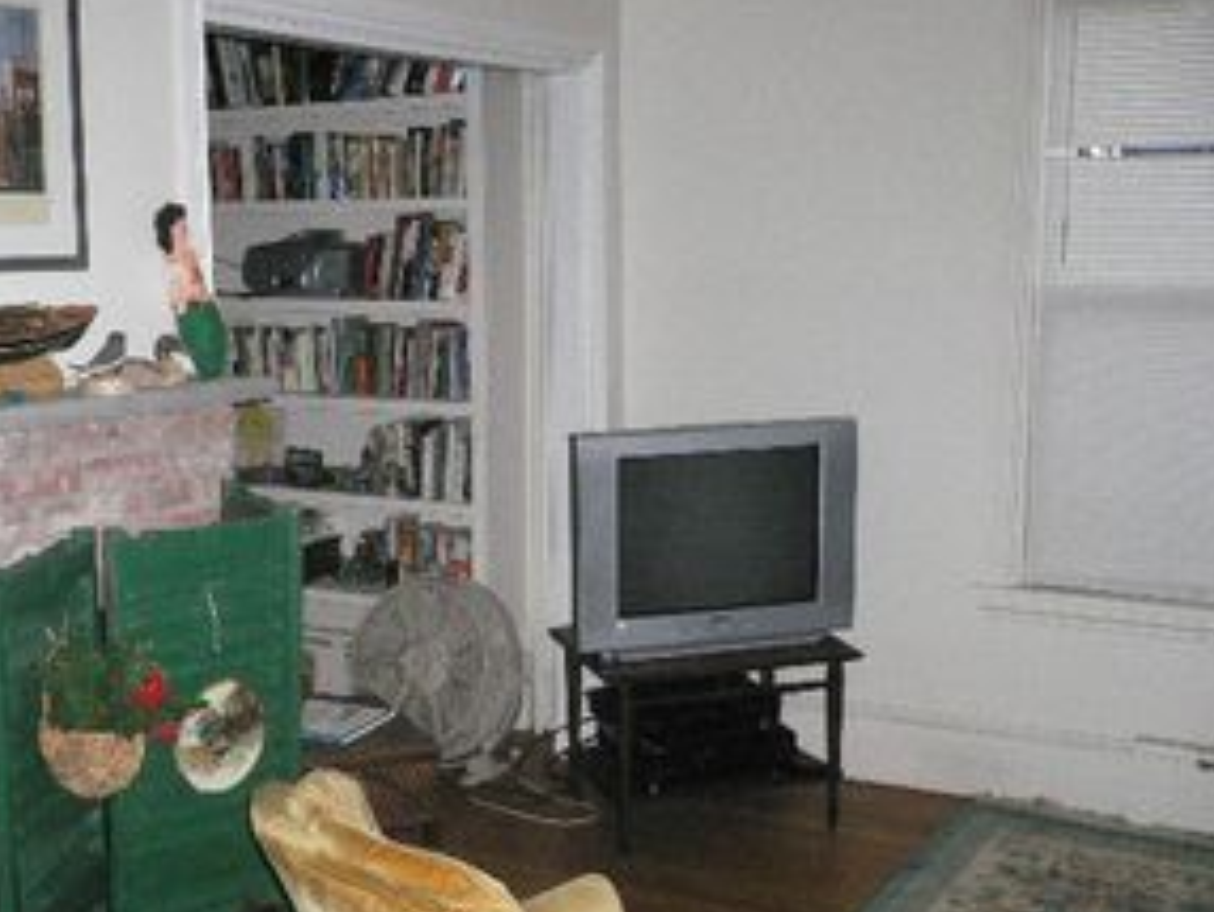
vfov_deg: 32.2
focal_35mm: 45
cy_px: 534
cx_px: 467
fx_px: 1579
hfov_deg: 41.8
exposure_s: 1/60
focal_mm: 5.8
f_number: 2.8
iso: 400
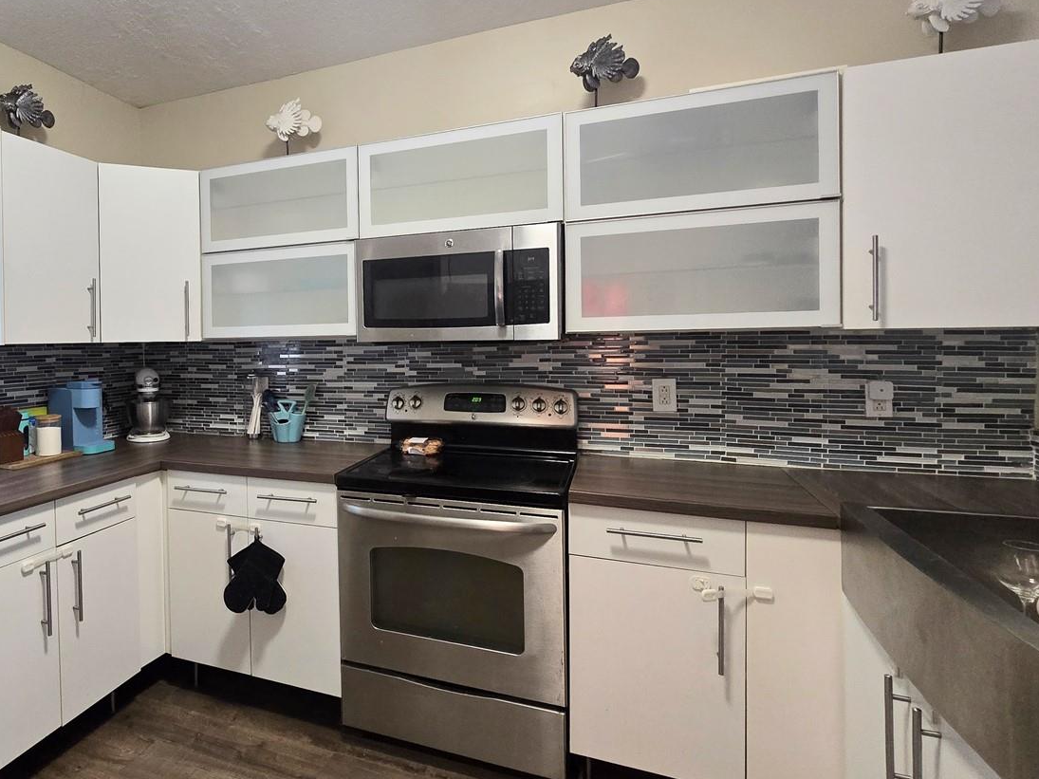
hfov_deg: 81.3
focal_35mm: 19
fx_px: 570
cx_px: 331
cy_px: 346
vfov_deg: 68.5
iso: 400
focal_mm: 2.2
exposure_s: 1/60
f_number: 2.2
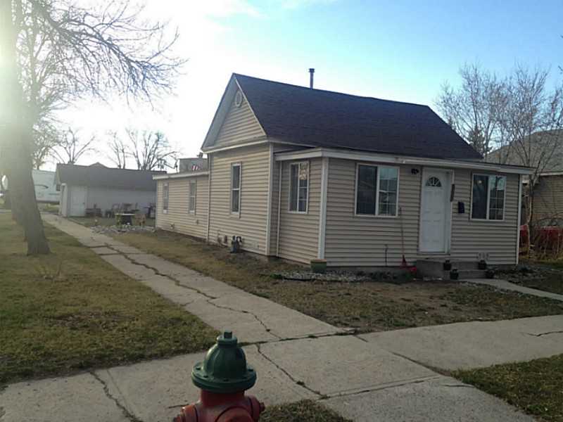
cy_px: 211
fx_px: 537
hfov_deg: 55.4
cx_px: 282
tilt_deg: -1.5
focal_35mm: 33
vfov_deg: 42.9
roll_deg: -2.4
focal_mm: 4.12
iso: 50
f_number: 2.4
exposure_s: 1/371
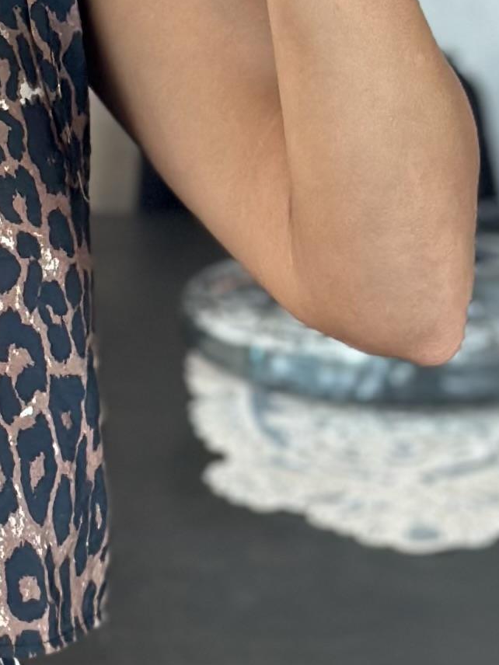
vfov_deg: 8.8
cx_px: -118
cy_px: 368
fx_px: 4344
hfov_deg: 6.5
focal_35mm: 226
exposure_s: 1/60
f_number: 1.78
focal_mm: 6.86
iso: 160
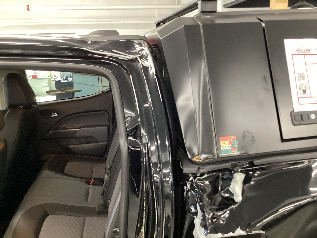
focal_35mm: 31
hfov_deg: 58.4
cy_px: 119
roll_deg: +3.4
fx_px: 284
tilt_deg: -16.3
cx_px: 158
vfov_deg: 45.4
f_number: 2.4
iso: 500
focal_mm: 3.3
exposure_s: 1/25
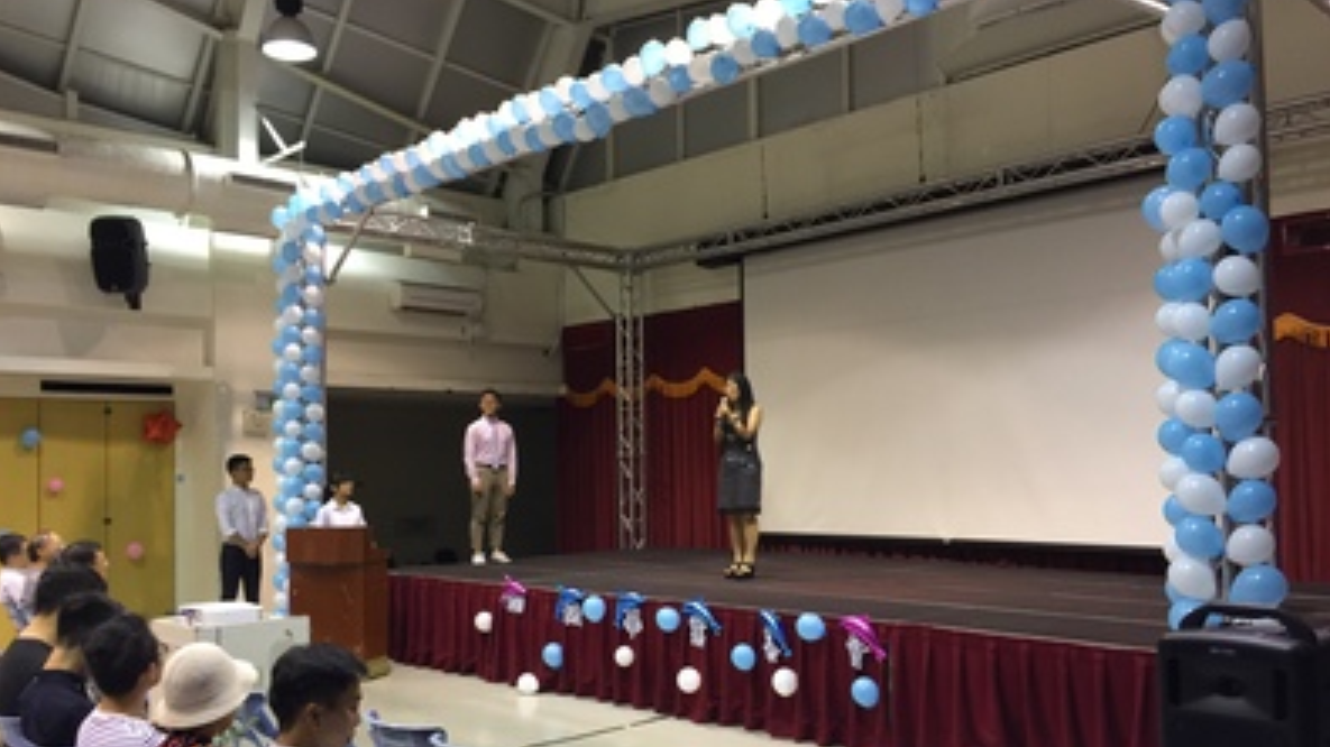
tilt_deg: +1.4
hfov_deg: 61.0
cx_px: 663
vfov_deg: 36.5
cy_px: 454
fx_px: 1128
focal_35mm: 32
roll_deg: -0.1
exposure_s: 1/15
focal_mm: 4.15
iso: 50
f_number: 2.2
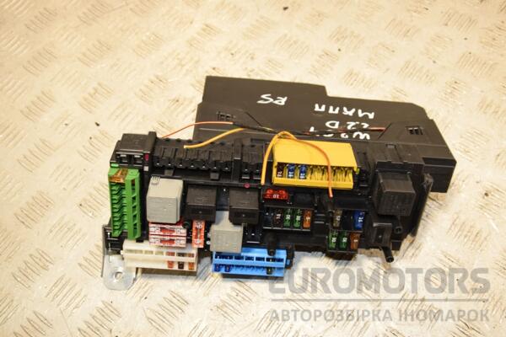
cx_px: 253
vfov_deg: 31.9
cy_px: 168
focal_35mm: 42
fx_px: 590
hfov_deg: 46.4
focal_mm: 28
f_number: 6.3
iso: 800
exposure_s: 1/200
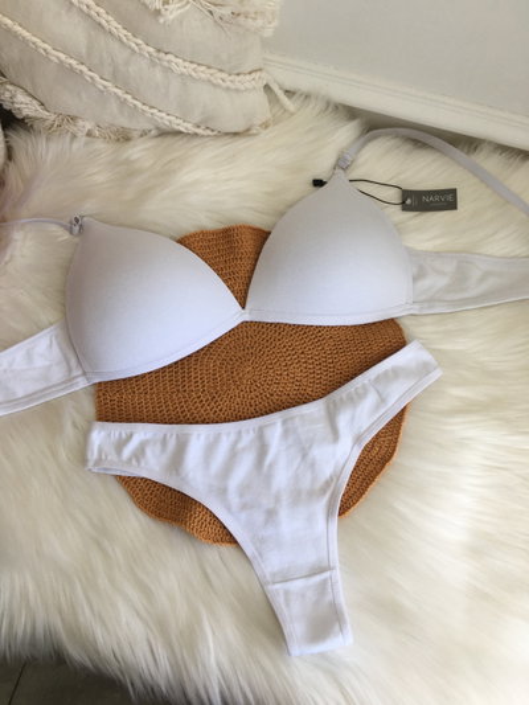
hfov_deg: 48.2
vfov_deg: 61.6
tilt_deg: -70.2
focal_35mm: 29
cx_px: 264
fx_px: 591
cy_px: 352
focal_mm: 4.15
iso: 25
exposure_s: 1/50
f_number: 2.2
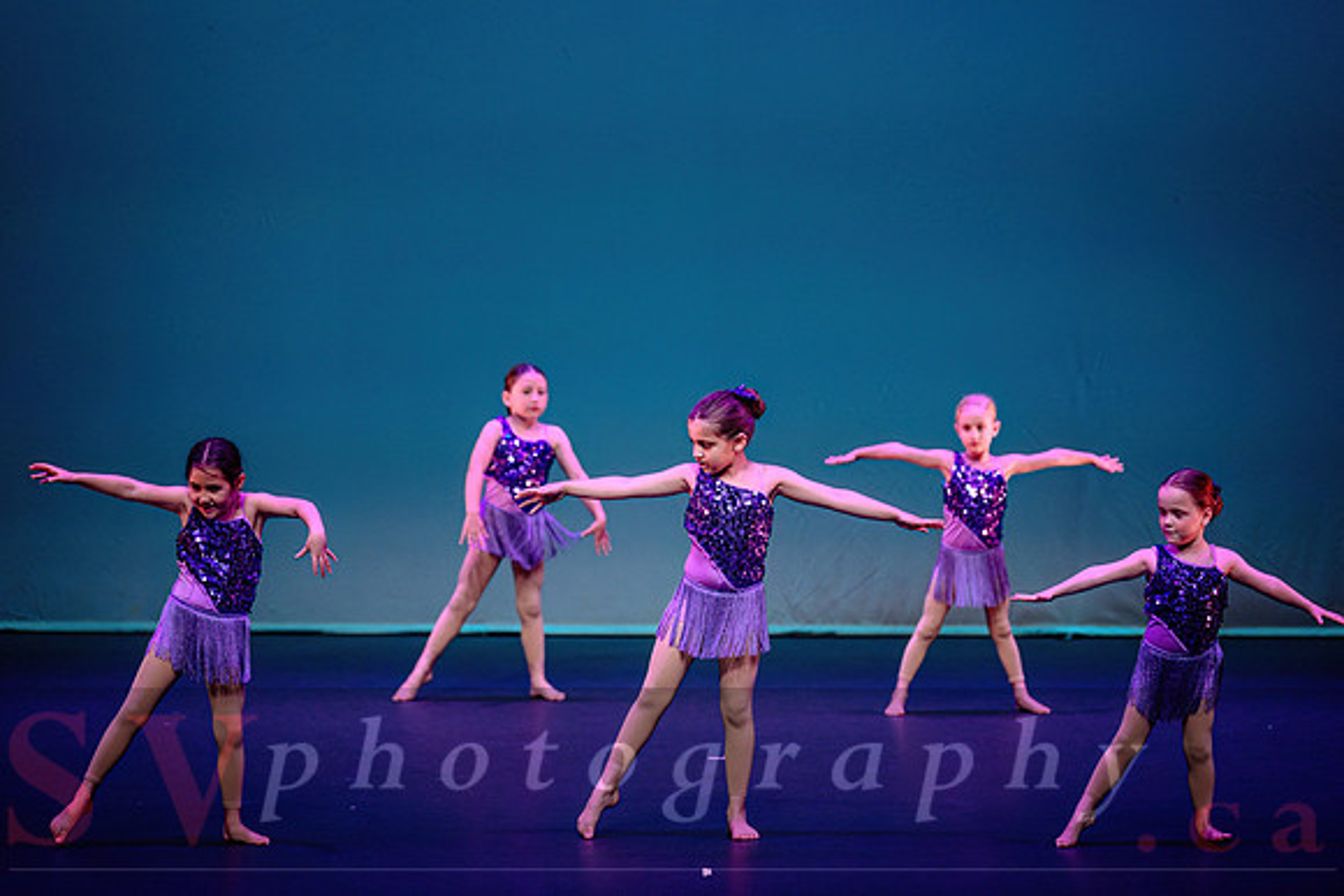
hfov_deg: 13.8
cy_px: 448
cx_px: 663
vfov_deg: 9.3
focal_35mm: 148
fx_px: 5538
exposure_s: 1/500
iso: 1600
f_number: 2.8
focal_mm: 145
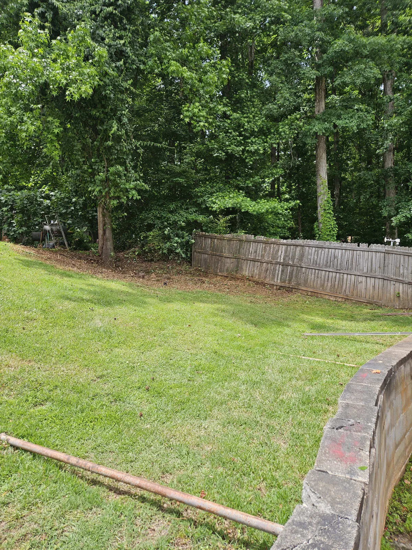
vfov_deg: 73.9
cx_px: 206
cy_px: 275
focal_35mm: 23
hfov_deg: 58.9
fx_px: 365
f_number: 1.8
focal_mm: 5.4
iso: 25
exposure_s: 1/834
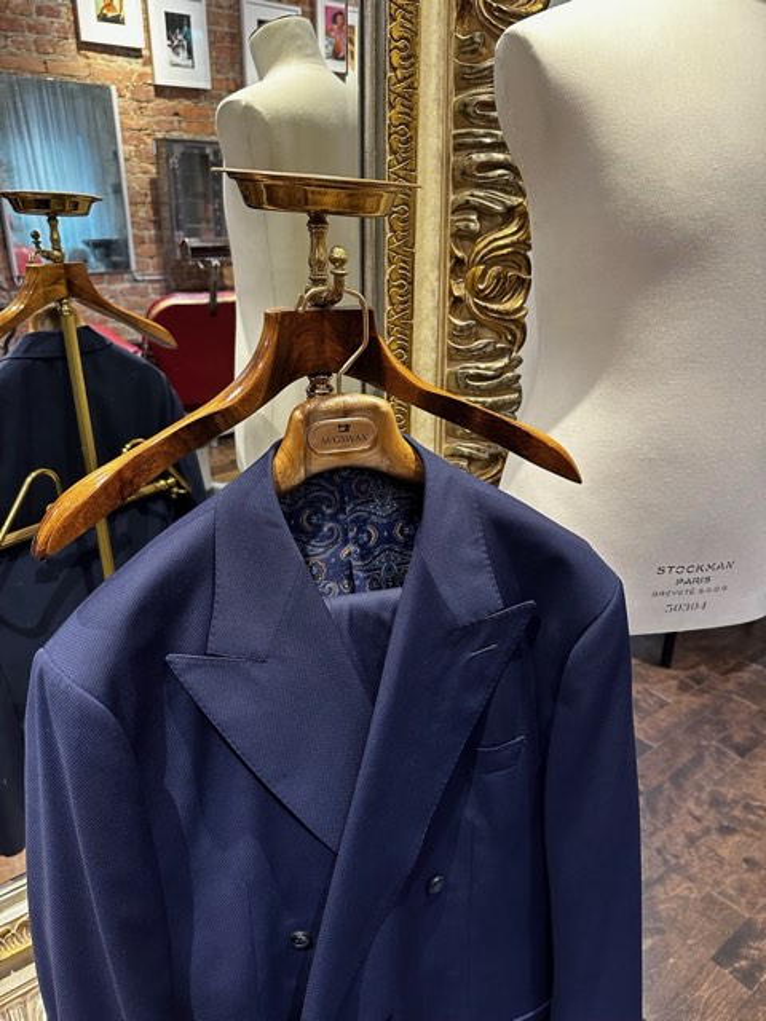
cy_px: 510
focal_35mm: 24
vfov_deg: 71.6
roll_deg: +0.6
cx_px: 383
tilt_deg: -21.4
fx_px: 708
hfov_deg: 56.8
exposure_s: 1/60
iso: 500
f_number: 1.78
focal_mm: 6.86
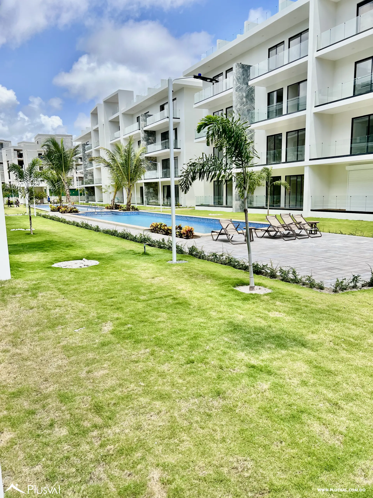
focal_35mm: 26
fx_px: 374
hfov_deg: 53.1
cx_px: 186
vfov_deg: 67.3
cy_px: 249
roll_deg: +1.8
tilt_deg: -9.0
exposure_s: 1/2457
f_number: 1.5
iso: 50
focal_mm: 5.7
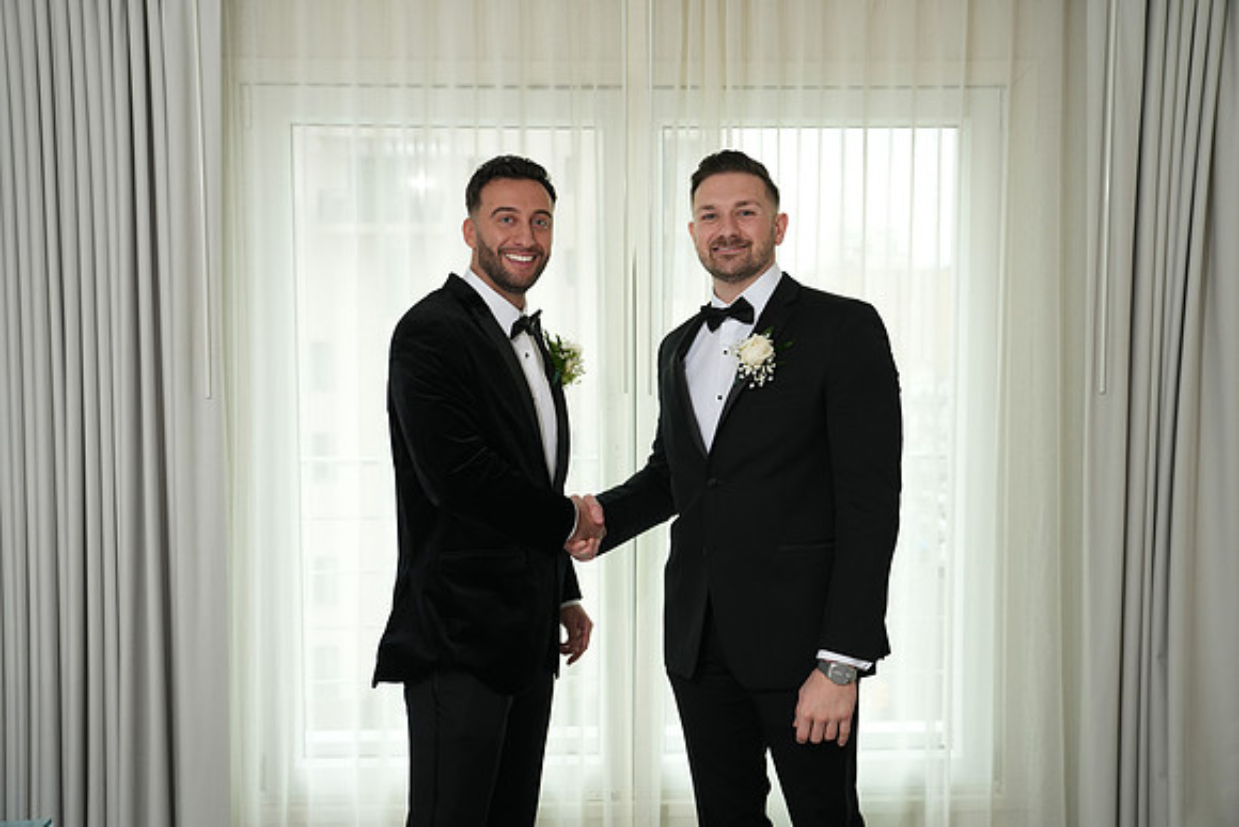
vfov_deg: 34.2
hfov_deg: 49.5
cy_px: 414
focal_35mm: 39
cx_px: 620
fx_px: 1343
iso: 640
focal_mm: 39
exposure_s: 1/200
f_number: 4
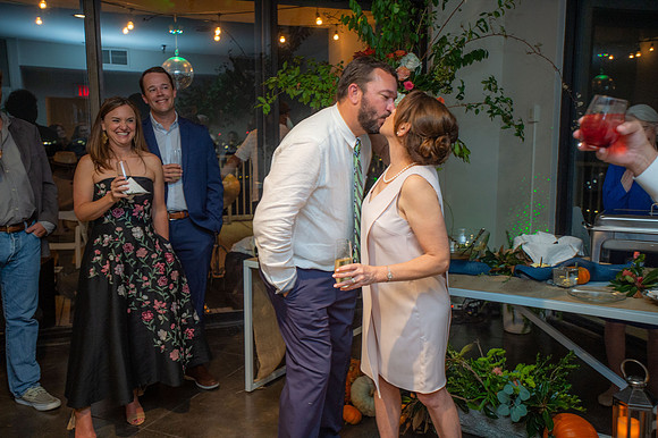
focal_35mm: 35
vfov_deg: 37.8
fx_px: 639
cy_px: 219
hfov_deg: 54.5
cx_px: 329
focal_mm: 35
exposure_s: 1/60
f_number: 2.8
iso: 1600
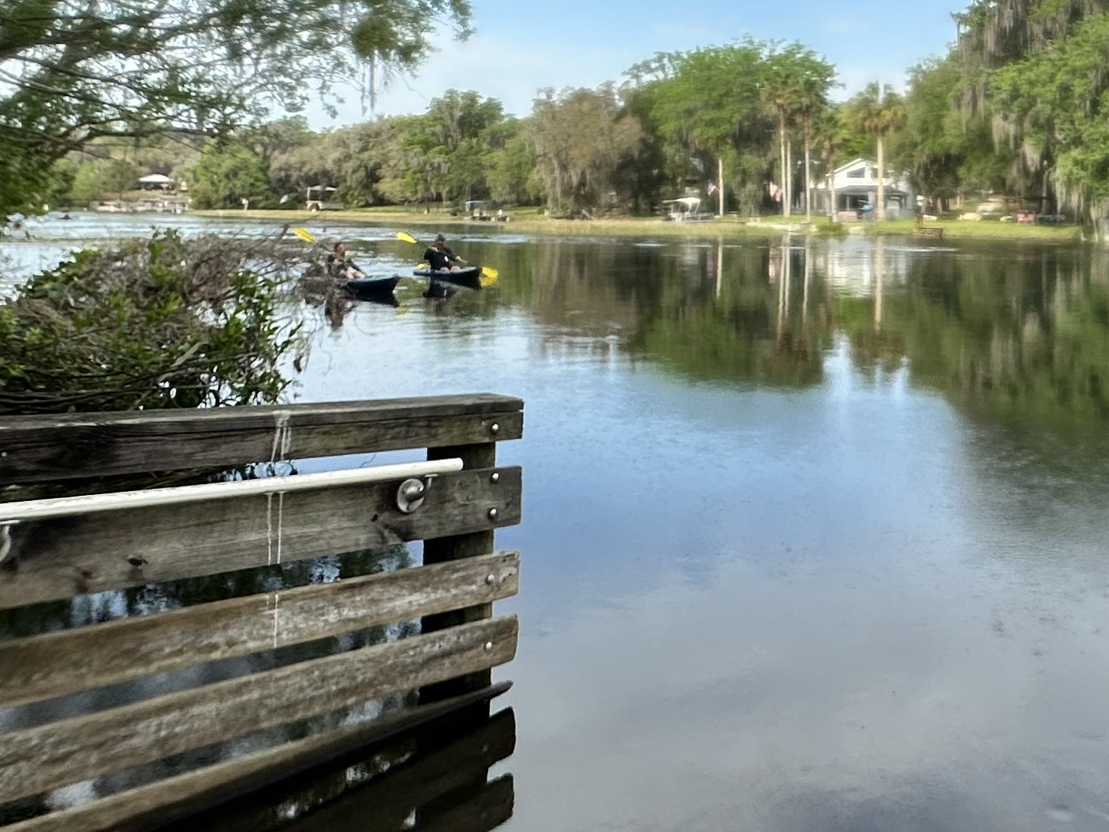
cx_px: 868
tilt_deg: +3.3
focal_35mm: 39
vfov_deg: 35.5
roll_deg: -0.8
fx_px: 1250
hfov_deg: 45.7
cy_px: 149
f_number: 2.2
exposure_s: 1/1147
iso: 40
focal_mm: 2.22
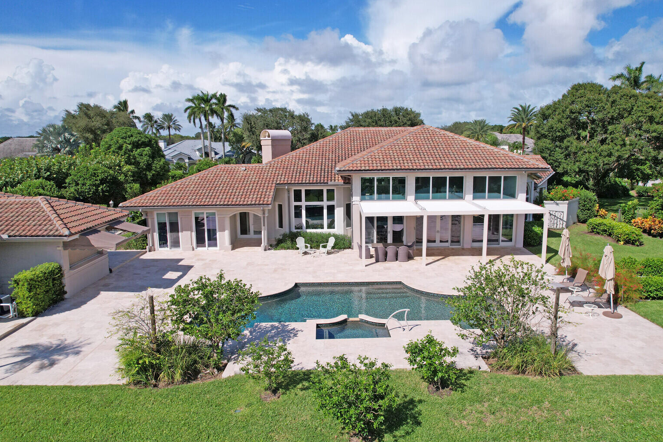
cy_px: 219
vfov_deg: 55.1
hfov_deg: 76.1
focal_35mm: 23
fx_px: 424
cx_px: 340
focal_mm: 8.38
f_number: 2.8
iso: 140
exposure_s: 1/4000
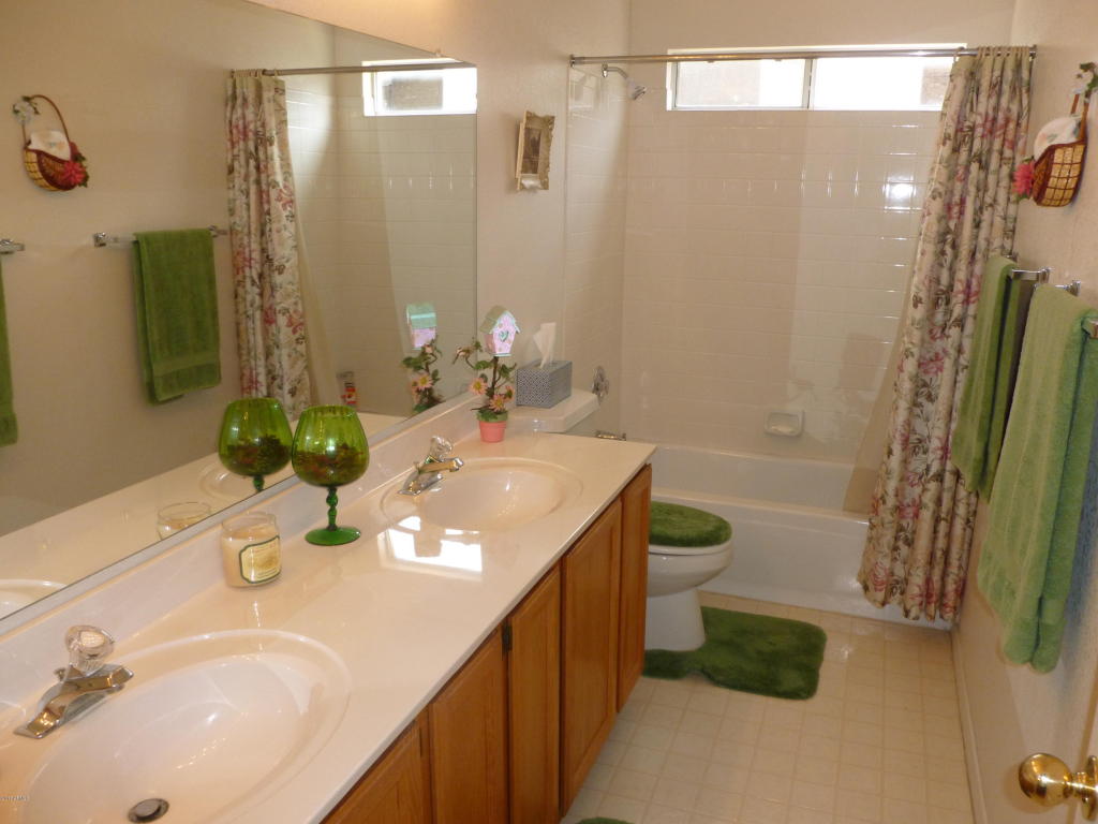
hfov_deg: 63.4
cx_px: 549
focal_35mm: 28
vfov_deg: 49.7
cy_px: 412
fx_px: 888
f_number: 3.3
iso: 160
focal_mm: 5
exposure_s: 1/60
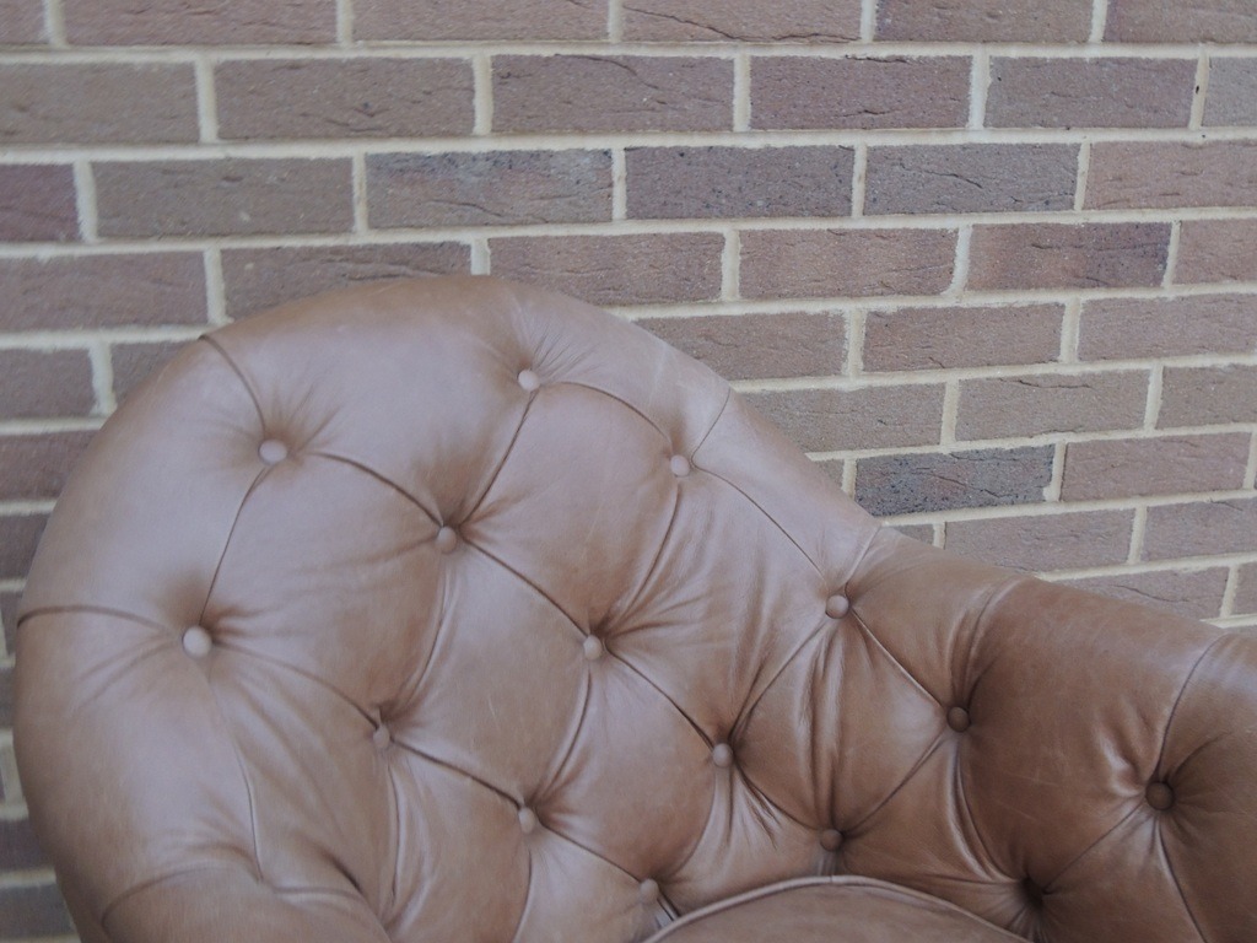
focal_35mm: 40
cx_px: 628
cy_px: 472
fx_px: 1453
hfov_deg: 46.8
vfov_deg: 36.0
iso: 400
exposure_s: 1/20
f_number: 3.3
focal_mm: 7.1
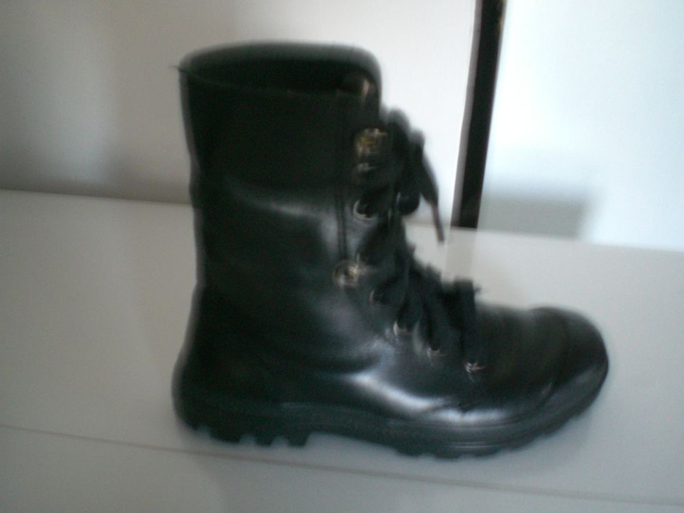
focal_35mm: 38
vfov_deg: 37.7
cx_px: 342
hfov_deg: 49.0
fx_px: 751
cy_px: 256
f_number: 3.1
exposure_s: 1/4
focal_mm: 6.3
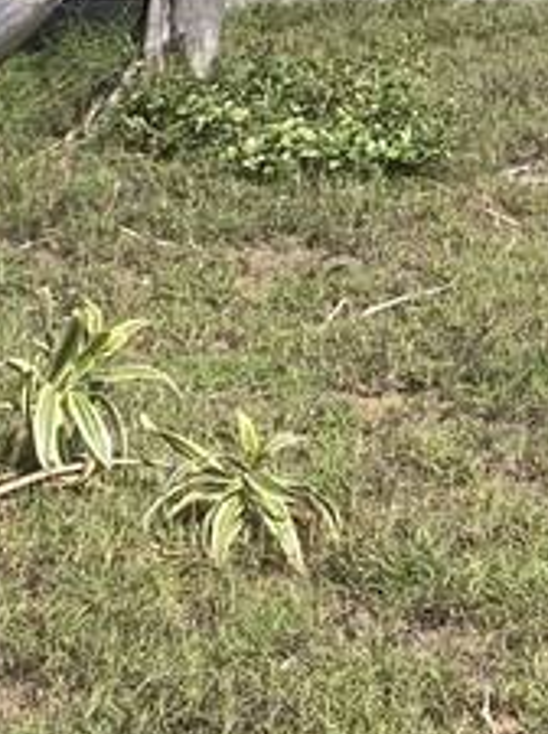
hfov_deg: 11.3
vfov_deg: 14.8
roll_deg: -2.0
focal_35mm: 125
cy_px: -323
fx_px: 2646
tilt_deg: +0.7
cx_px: 861
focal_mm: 4.25
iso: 25
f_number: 1.8
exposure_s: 1/2755
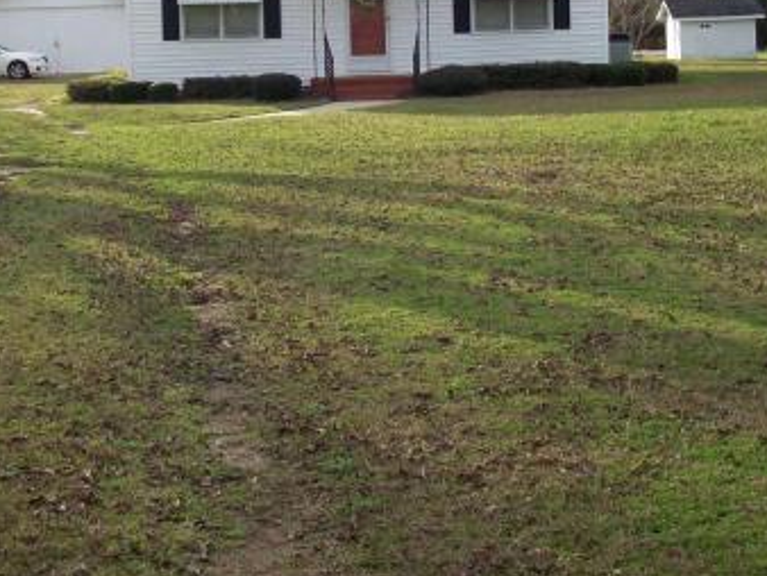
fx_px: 1552
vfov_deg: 20.5
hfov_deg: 27.7
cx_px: 318
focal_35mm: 70
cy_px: 41
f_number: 2.8
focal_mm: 6.2
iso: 80
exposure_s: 1/402
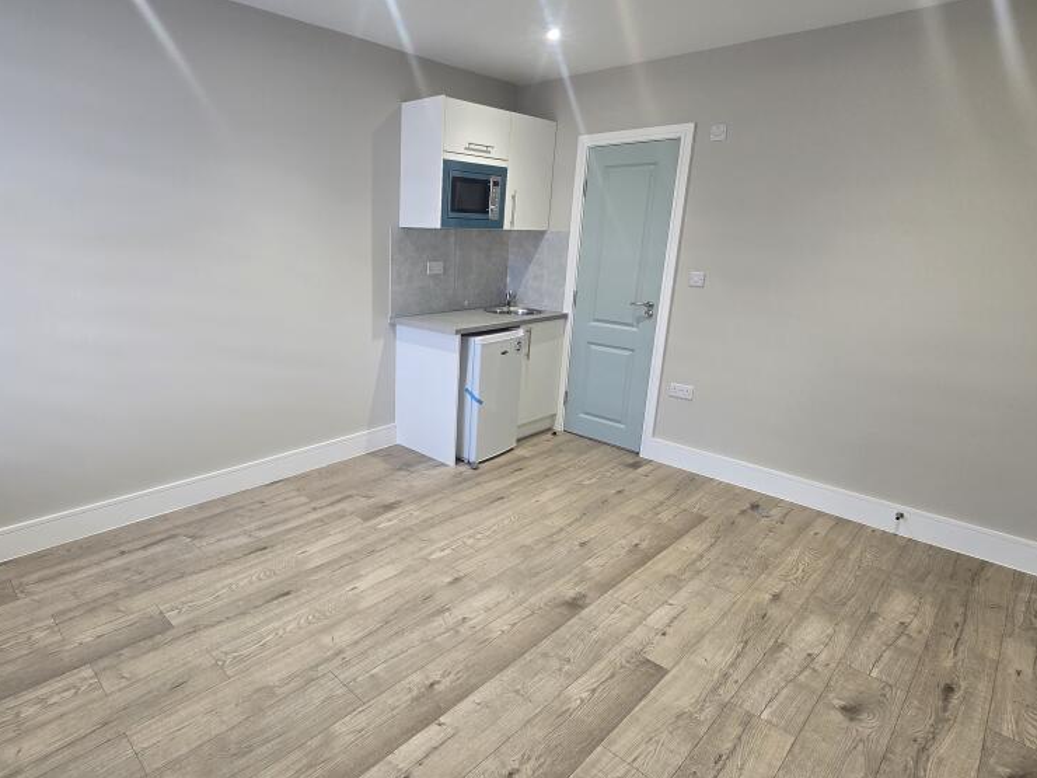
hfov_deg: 86.7
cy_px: 401
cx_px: 419
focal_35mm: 18
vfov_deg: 71.6
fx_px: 539
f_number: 2.2
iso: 125
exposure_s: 1/50
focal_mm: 2.2
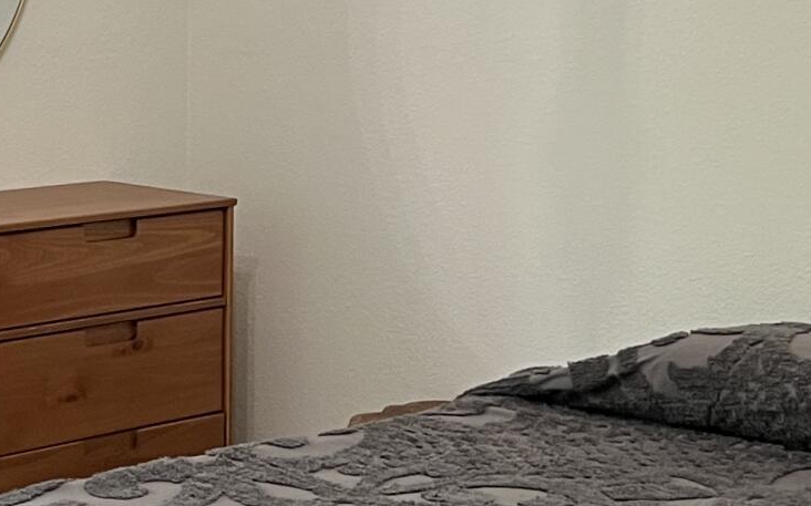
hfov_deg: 18.4
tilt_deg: -7.0
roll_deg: -0.5
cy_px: 185
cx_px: 321
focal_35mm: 113
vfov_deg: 11.6
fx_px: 2497
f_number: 1.5
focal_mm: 5.7
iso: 100
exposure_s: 1/60
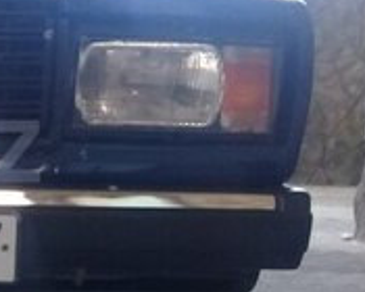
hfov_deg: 15.6
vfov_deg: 13.5
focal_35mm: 114
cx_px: -173
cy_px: 151
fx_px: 1231
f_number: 2.2
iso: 64
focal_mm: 3.3
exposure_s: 1/40
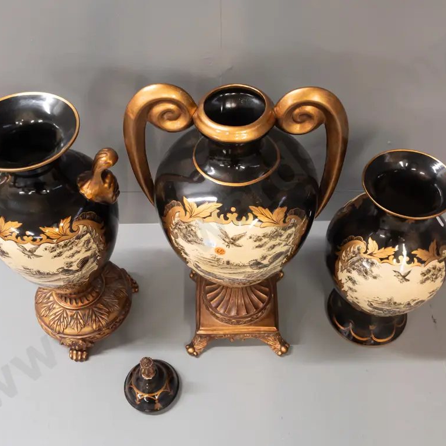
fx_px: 554
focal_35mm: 38
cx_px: 218
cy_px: 224
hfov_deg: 43.9
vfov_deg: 43.9
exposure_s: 1/80
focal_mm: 16
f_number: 5
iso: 2500
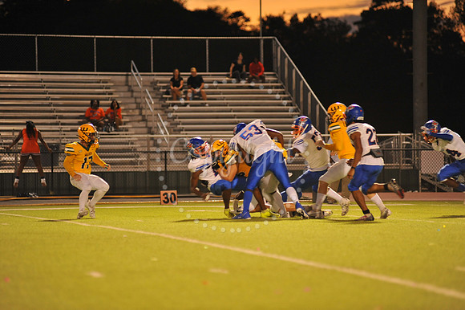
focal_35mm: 200
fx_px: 2582
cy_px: 155
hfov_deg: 10.3
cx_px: 232
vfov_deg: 6.9
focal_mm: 200
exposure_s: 1/250
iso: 2000
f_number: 2.8
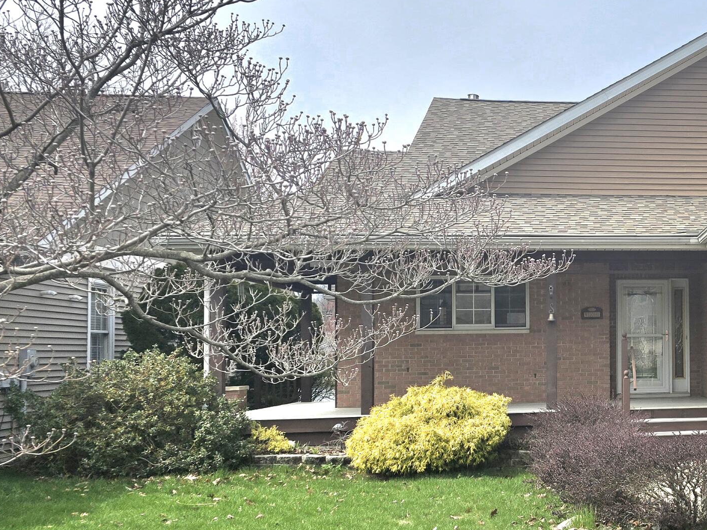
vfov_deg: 29.6
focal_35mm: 49
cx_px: 708
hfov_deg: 35.2
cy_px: 301
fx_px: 1001
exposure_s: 1/909
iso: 12
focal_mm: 6.3
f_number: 1.7
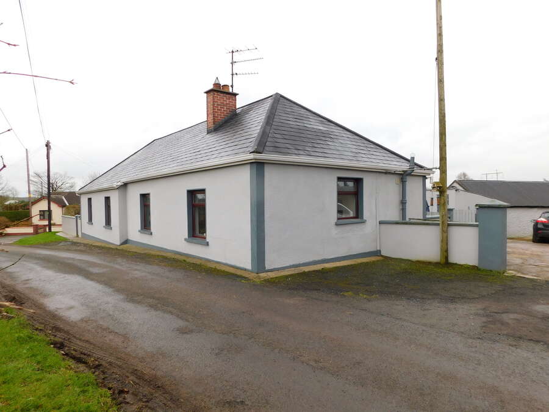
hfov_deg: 73.9
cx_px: 274
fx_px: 365
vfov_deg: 58.9
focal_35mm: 23
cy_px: 206
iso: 125
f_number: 3
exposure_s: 1/125
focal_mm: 4
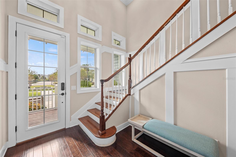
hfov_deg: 108.4
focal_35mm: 13
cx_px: 118
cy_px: 78
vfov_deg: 85.3
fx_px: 85
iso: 200
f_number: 8
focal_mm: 13
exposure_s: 1/5
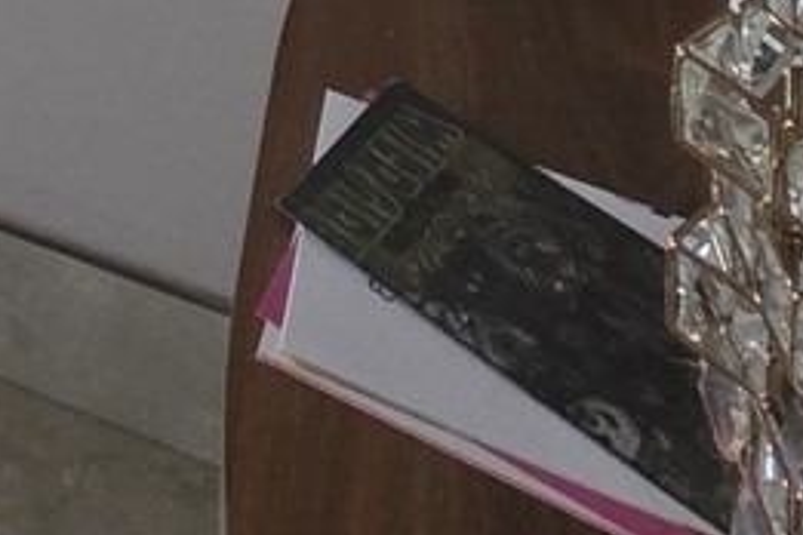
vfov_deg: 9.9
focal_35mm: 83
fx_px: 1851
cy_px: -1258
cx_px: -468
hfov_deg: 20.3
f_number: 1.9
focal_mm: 2.2
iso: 500
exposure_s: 1/60
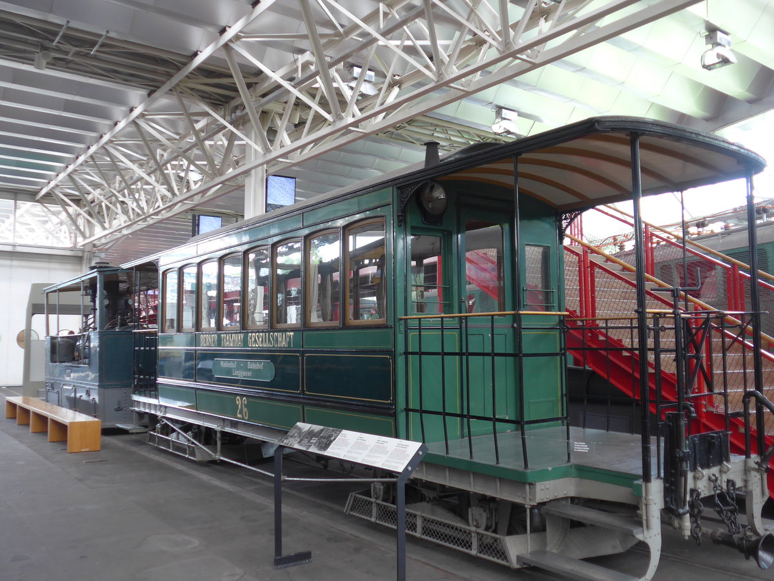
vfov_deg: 45.4
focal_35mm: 31
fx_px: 693
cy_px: 290
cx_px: 387
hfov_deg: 58.4
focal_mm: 6.5
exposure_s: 1/60
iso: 160
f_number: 2.1
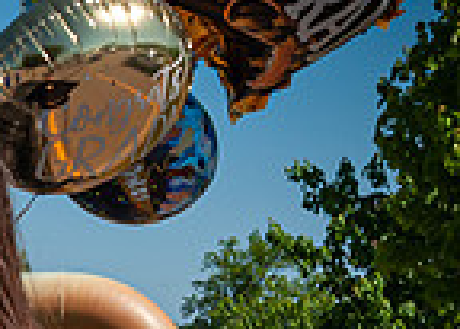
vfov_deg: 7.7
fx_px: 2405
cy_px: 515
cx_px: -397
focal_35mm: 184
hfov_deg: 10.2
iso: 200
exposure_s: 1/400
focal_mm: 24
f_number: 10
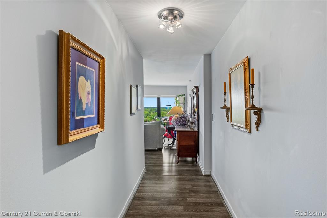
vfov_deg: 61.9
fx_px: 182
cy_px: 109
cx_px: 164
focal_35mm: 20
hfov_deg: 84.0
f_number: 8
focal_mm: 13.5
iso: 500
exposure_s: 1/4
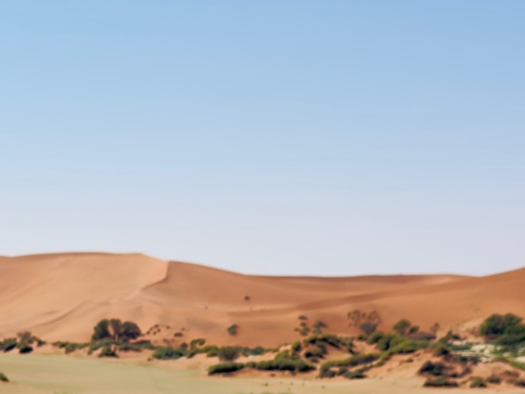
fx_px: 1320
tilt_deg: -12.6
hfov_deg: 22.4
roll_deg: +1.6
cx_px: 186
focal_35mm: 87
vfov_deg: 15.7
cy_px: 585
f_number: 1.78
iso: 100
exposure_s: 1/11628
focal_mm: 6.76
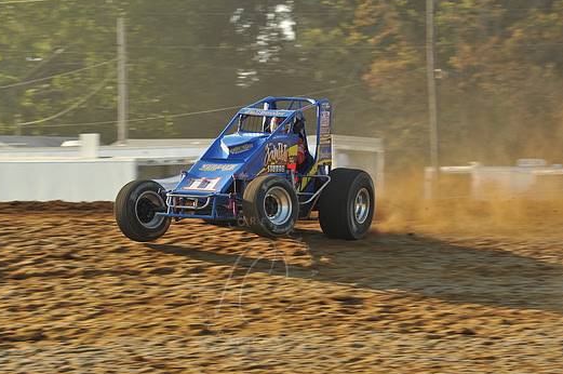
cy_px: 183
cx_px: 253
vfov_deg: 7.0
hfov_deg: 10.6
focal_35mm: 195
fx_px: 3046
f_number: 9
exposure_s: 1/320
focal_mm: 175
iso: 400
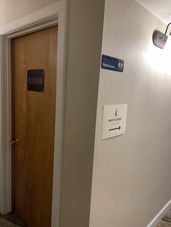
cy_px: 114
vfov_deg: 67.3
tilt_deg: -9.8
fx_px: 171
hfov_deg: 53.1
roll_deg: -2.5
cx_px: 86
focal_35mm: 26
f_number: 1.6
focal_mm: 5.1
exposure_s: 1/60
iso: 320
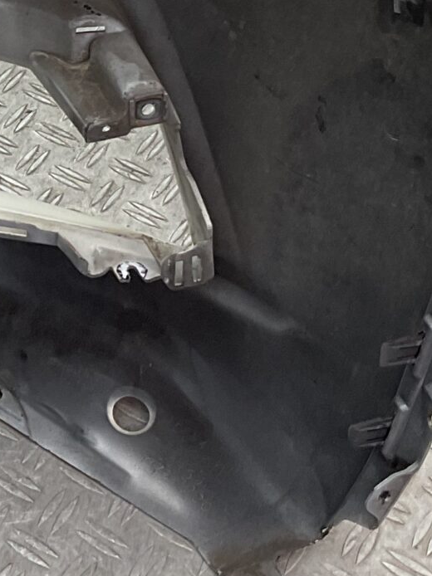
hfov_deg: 13.2
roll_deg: +0.9
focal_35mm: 107
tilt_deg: -41.3
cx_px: -171
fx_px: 1782
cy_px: -15
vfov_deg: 17.9
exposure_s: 1/120
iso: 32
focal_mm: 3
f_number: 1.8
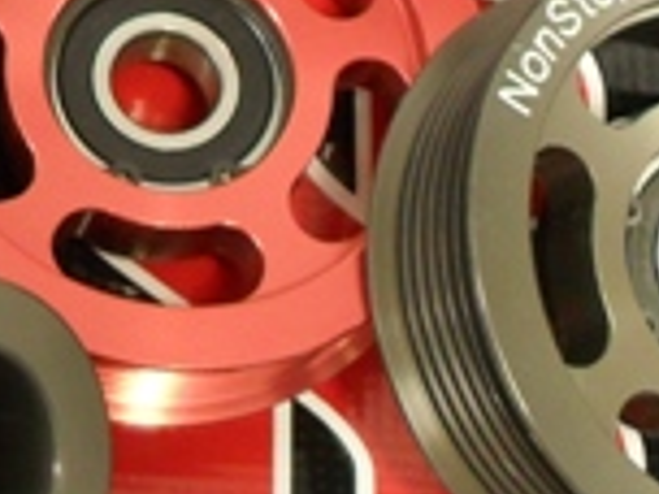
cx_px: -147
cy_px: -221
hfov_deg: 13.1
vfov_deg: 9.8
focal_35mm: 147
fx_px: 2799
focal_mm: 6.2
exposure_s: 1/6
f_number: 2.8
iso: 200
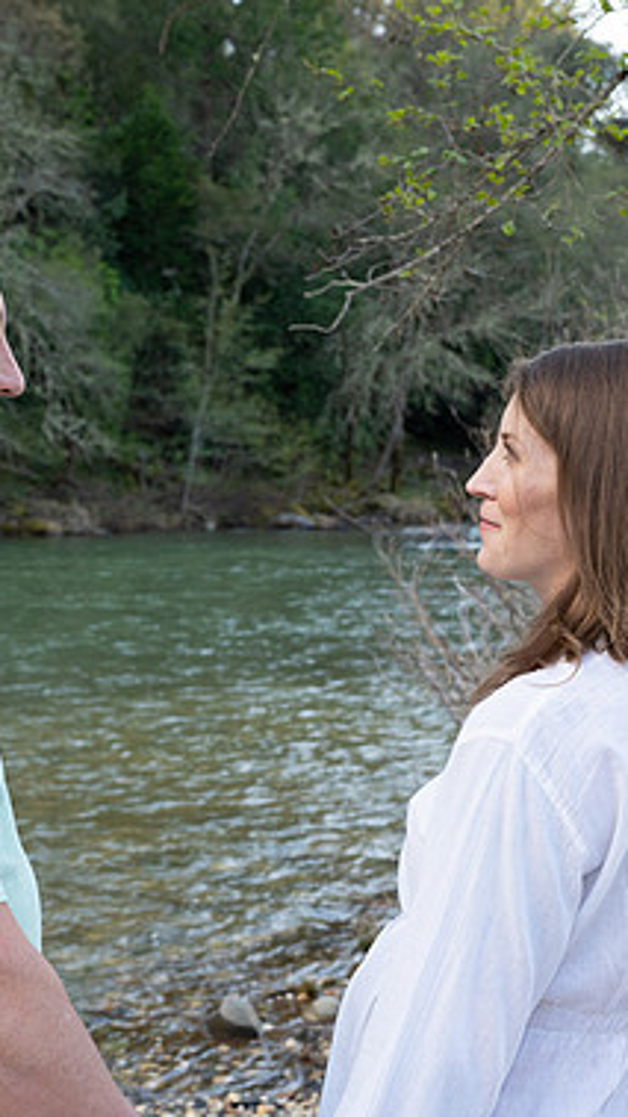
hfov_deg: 19.7
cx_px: 377
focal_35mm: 61
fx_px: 1807
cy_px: 567
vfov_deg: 34.4
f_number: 6.3
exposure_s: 1/125
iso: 500
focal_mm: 38
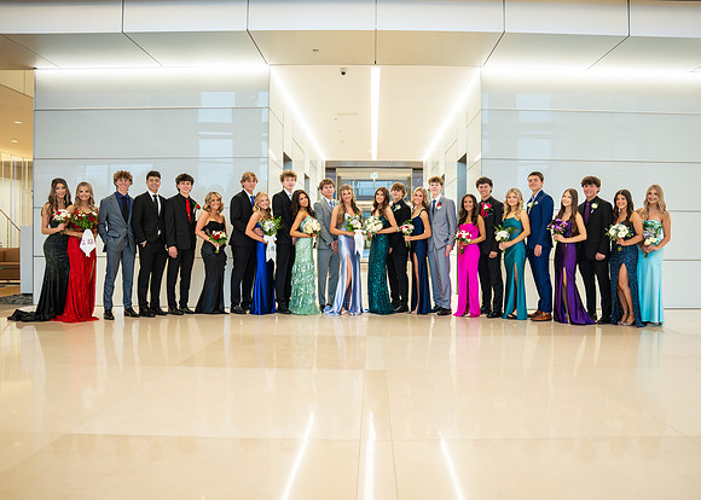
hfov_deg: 64.3
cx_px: 371
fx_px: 558
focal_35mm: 28
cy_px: 245
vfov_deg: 48.3
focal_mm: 24
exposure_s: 1/250
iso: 1250
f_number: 2.8
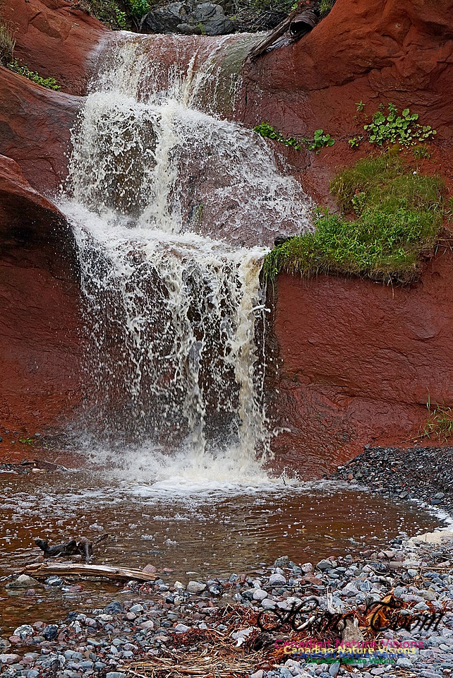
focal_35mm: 75
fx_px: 1412
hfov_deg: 18.2
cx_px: 226
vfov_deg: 27.0
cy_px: 339
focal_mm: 50
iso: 800
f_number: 14
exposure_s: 1/250
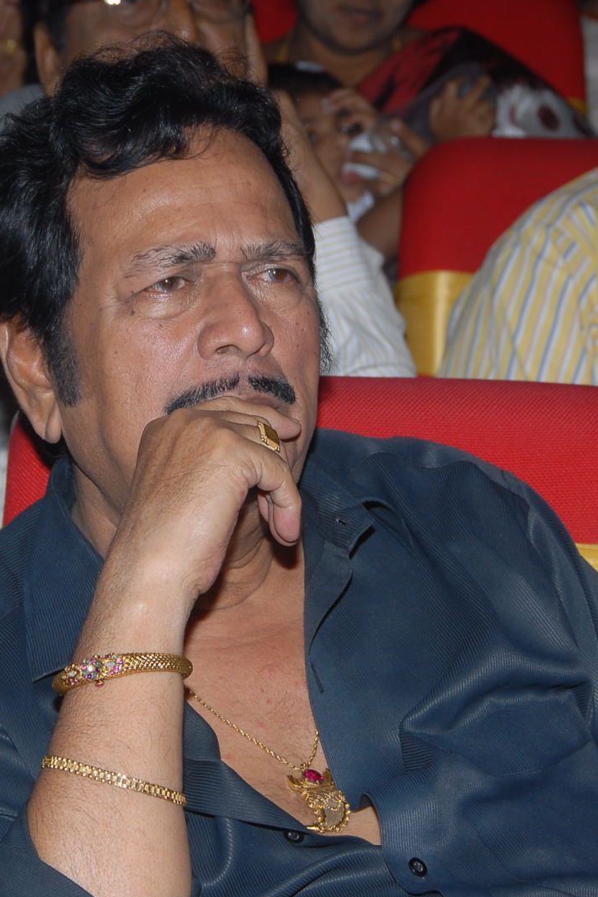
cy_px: 446
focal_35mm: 147
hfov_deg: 9.3
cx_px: 180
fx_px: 3656
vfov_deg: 14.0
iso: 200
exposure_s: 1/125
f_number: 8
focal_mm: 65
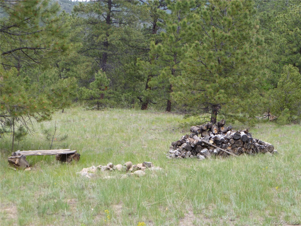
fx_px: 652
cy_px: 113
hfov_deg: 26.0
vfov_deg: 19.6
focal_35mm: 75
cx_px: 150
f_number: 4.4
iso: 80
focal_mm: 13.3
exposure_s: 1/100
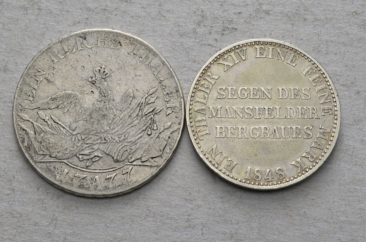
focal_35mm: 82
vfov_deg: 16.5
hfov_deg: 24.7
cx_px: 183
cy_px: 121
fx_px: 837
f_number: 14
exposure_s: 1/250
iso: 400
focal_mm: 55
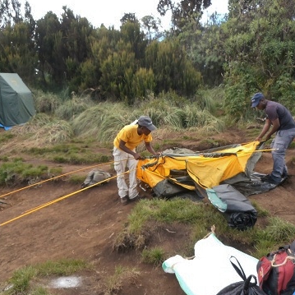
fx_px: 280
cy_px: 148
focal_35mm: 29
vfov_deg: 55.6
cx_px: 171
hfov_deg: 55.4
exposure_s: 1/125
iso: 80
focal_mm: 4.2
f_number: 3
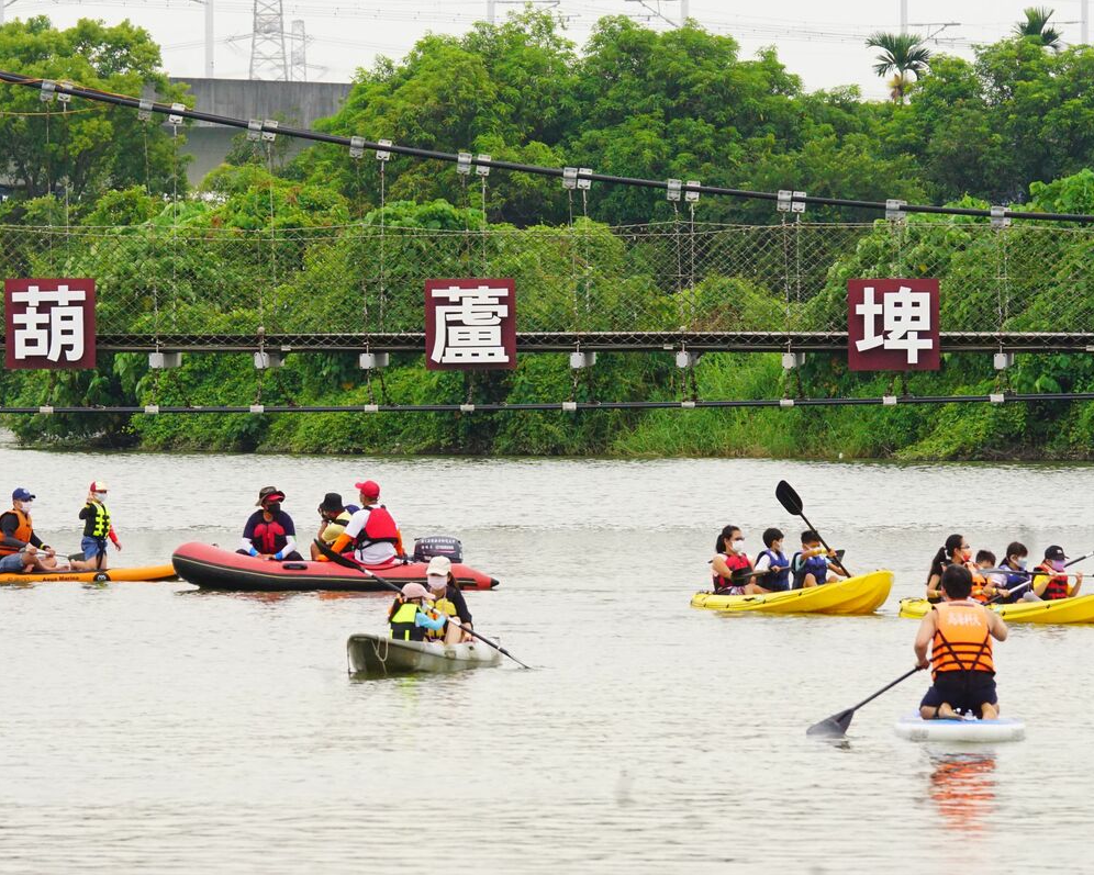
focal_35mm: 356
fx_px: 11528
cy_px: 437
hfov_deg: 5.4
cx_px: 499
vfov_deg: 4.3
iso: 1250
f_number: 11
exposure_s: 1/400
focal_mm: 210
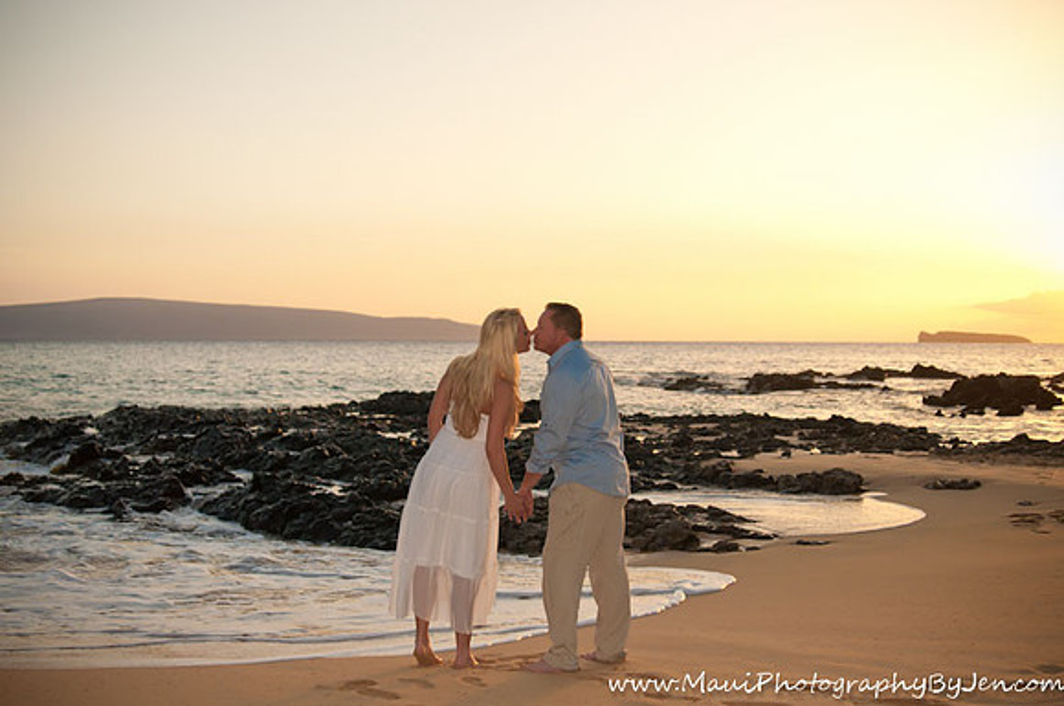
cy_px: 353
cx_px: 532
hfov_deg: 46.5
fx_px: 1240
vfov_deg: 31.8
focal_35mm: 42
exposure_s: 1/2500
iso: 640
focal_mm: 28
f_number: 2.8
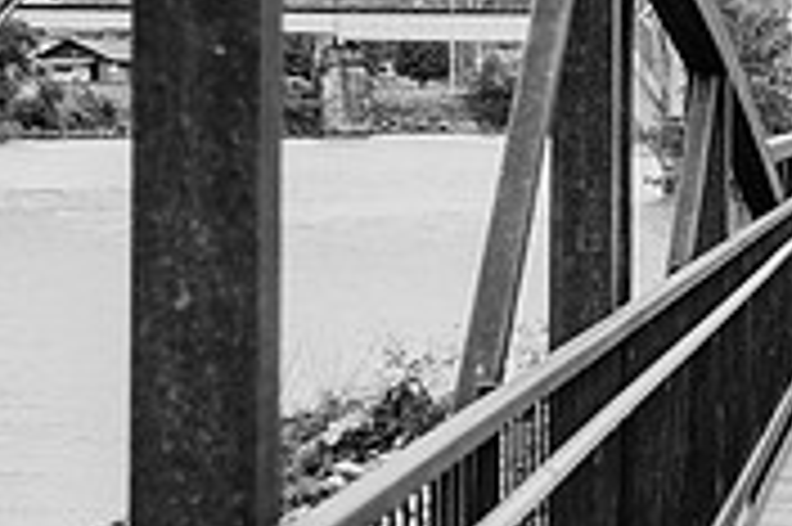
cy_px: 151
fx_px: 2901
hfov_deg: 15.0
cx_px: 972
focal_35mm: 132
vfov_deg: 10.4
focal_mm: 40
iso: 400
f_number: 4
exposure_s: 1/640
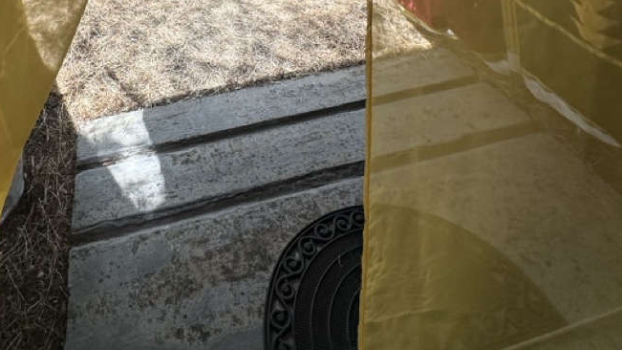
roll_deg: +5.4
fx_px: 495
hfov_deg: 62.1
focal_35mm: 30
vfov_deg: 30.4
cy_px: -109
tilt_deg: -17.1
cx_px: 188
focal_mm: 2.22
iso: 40
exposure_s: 1/186
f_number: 2.2
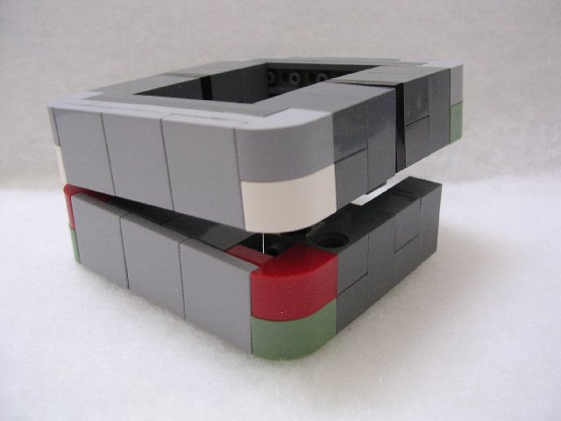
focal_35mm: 38
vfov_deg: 37.7
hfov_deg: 49.0
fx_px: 616
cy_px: 210
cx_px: 280
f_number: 2.8
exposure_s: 1/3.6
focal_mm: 5.8
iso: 174
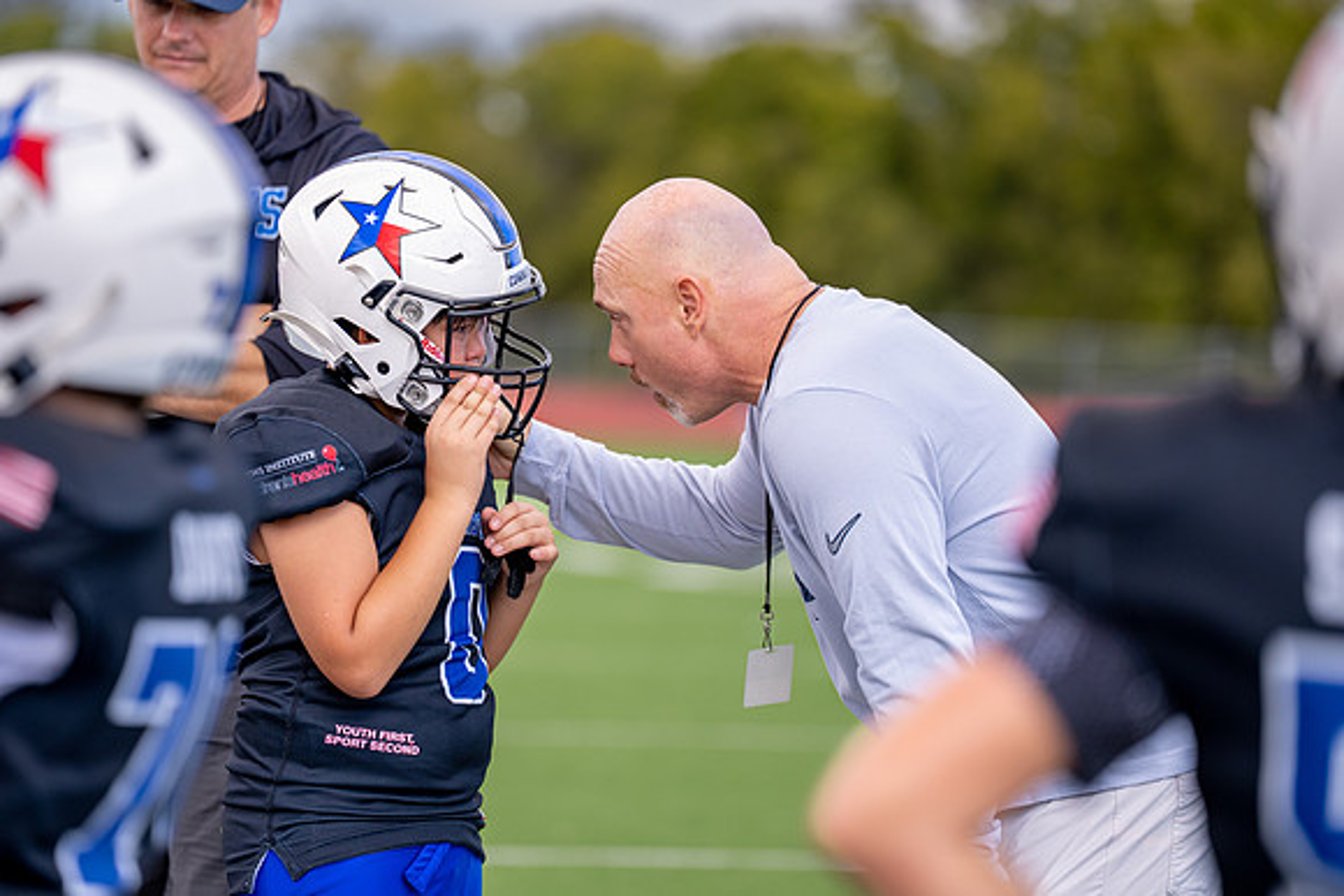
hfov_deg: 11.4
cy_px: 404
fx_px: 6744
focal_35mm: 181
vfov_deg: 7.6
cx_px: 653
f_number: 2.8
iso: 320
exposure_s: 1/2000
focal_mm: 164
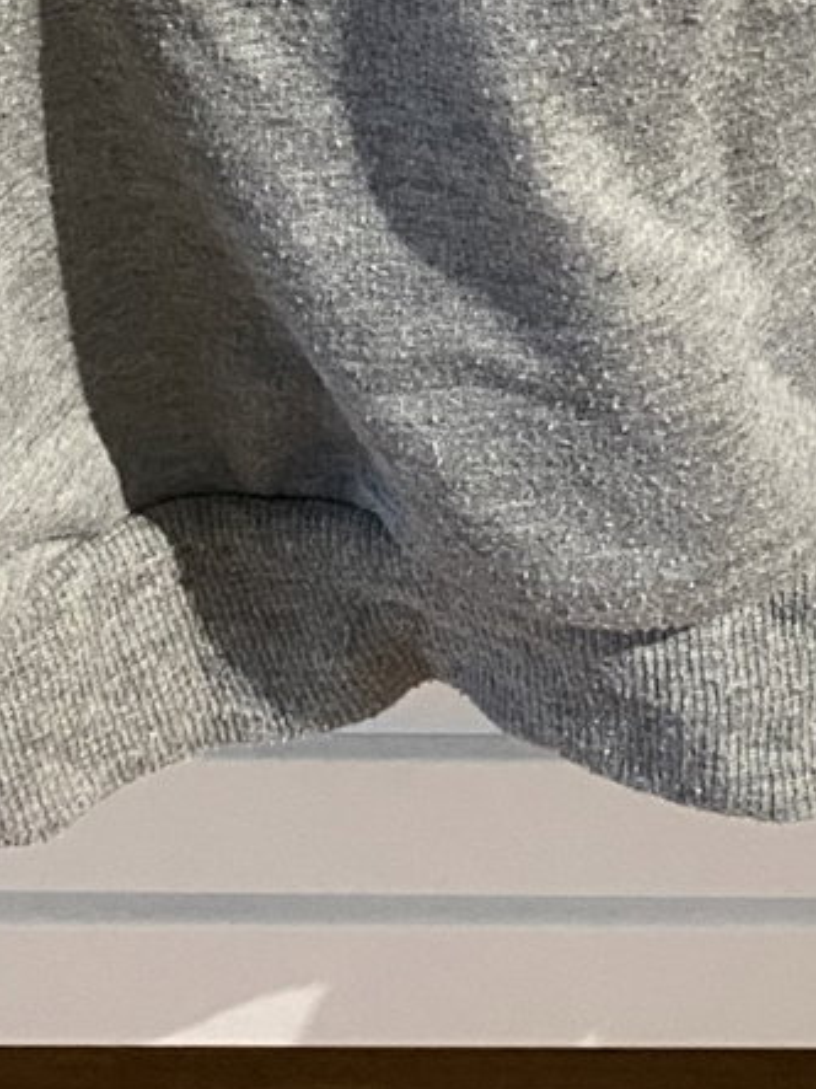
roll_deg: -2.6
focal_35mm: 97
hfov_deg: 15.2
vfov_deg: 18.0
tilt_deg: -34.4
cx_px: 322
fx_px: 3050
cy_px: -544
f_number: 1.8
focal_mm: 4.25
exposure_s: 1/50
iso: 400
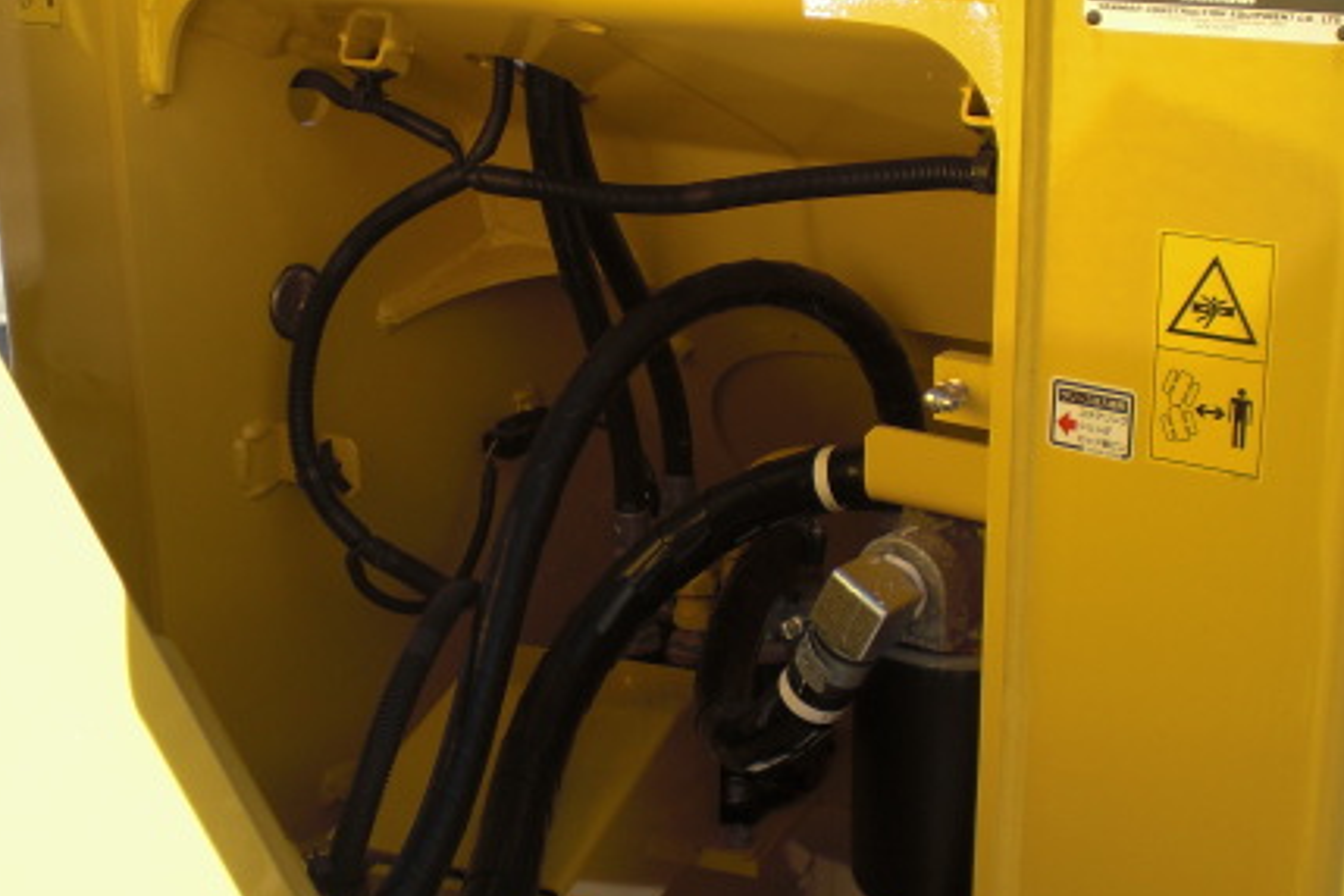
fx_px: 2202
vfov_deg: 23.0
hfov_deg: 33.9
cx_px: 602
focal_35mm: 59
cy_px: 514
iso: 64
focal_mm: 6.3
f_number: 3.1
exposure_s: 1/400
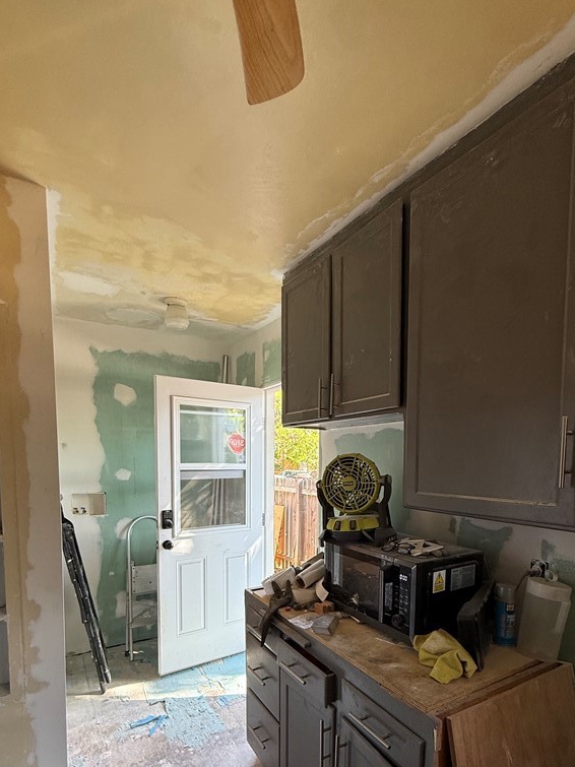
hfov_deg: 68.6
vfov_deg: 82.6
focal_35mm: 19
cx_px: 303
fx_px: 421
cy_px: 493
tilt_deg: -3.3
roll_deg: -0.7
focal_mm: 2.22
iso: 125
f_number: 2.2
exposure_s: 1/99
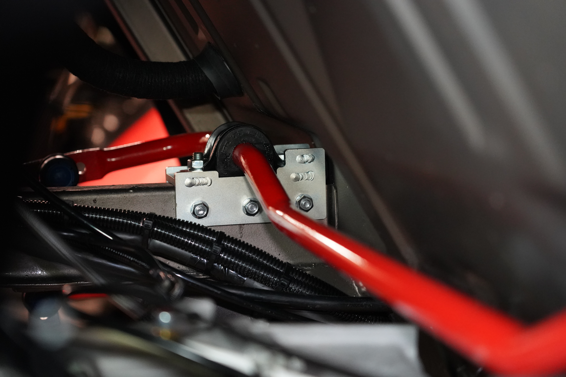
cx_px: 283
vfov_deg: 16.7
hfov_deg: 24.8
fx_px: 1289
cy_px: 188
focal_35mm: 82
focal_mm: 82
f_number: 4
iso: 10000
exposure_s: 1/160
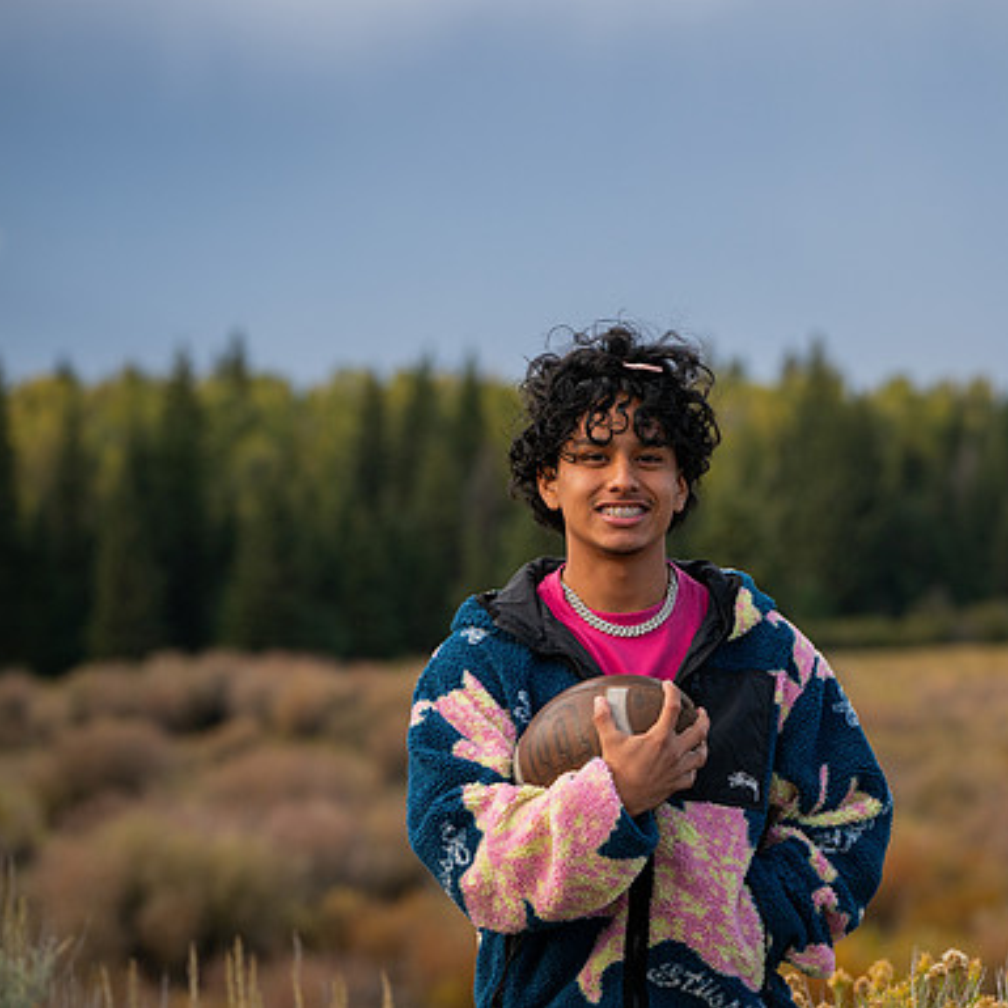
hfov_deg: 12.4
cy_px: 504
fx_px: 4645
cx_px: 717
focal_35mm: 141
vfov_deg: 12.4
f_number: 4.5
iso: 400
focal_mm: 110
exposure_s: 1/1000
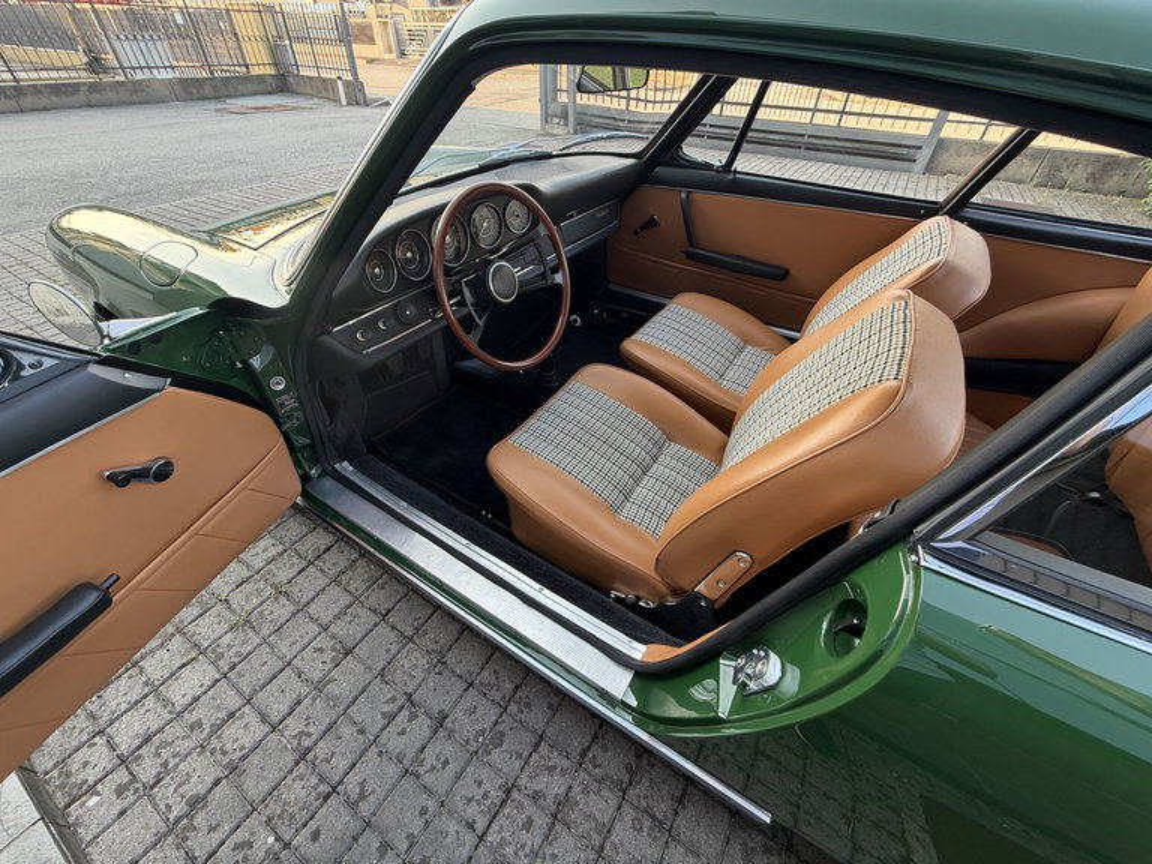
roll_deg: -2.1
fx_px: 466
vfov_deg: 85.7
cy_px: 432
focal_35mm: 14
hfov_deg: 102.1
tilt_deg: -40.4
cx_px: 576
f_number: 2.2
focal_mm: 2.22
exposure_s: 1/121
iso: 125
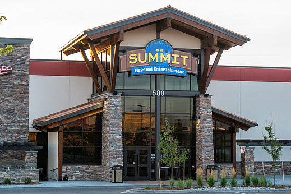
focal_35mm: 95
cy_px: 94
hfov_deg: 21.5
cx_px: 156
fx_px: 768
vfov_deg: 14.4
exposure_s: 1/125
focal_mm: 85
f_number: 7.1
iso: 800
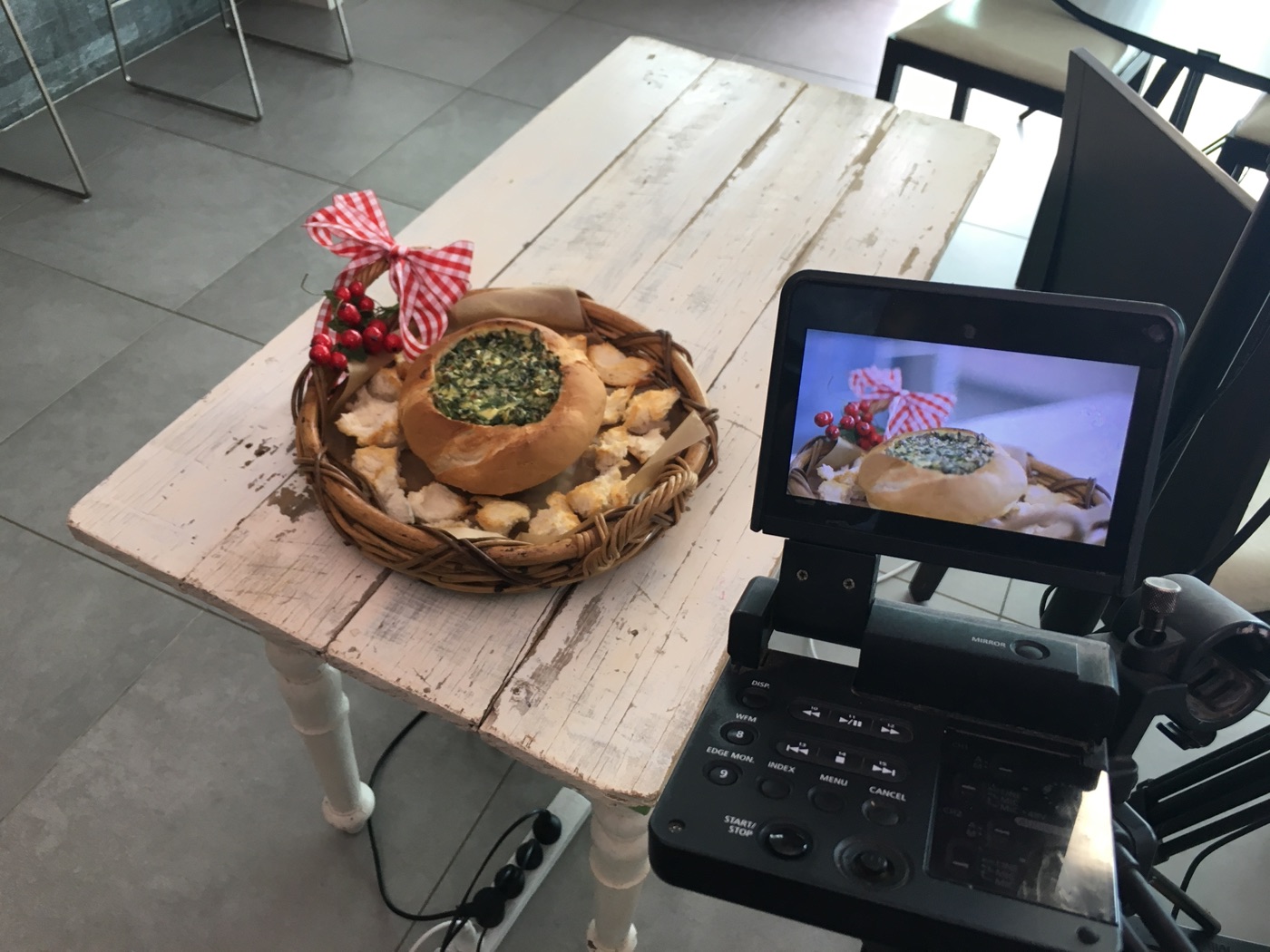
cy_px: 476
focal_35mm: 29
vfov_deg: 48.2
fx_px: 1064
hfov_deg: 61.7
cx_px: 635
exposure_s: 1/33
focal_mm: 4.15
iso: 25
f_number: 2.2
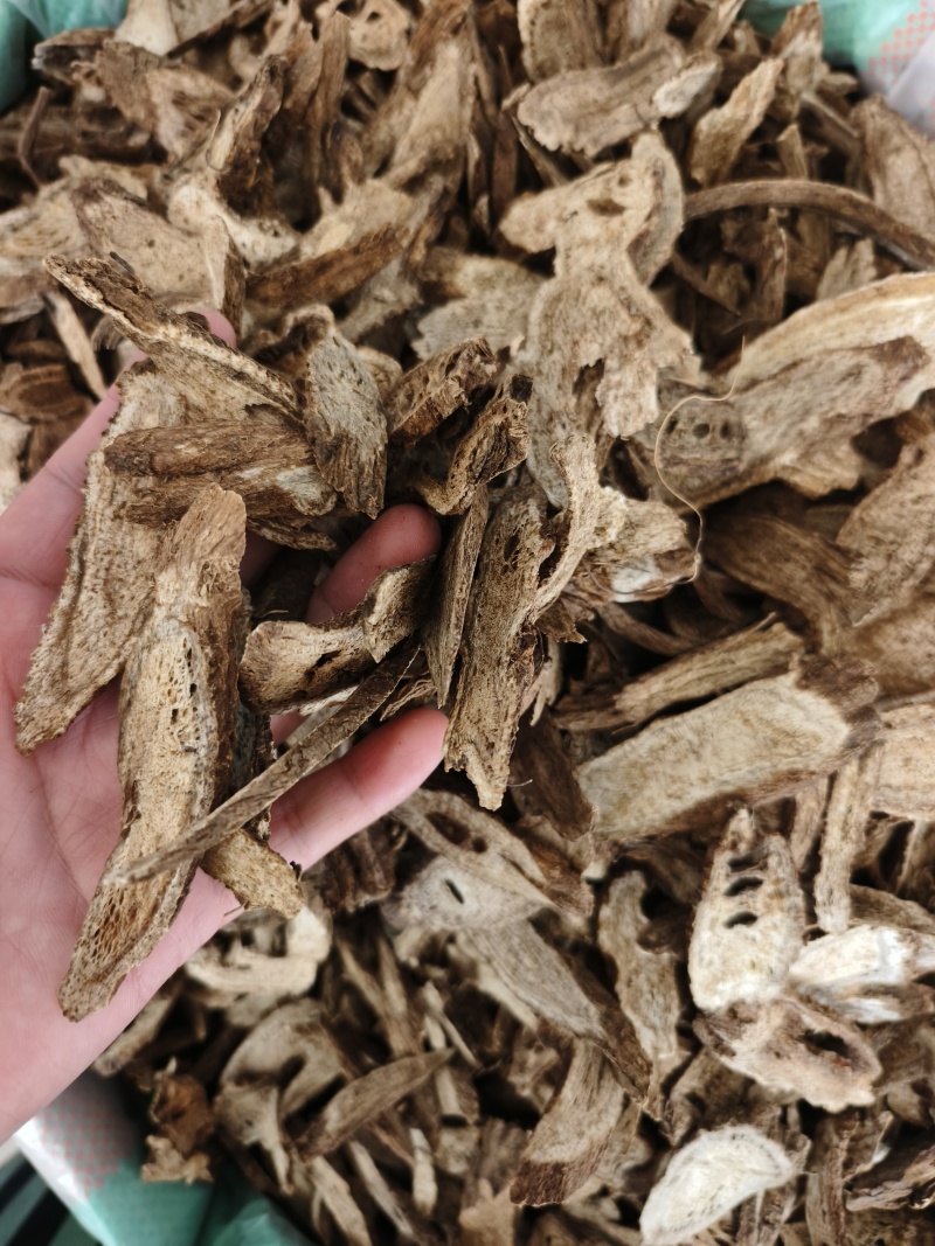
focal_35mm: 23
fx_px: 828
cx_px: 468
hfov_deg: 58.9
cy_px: 623
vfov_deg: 73.9
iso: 741
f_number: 1.75
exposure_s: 1/100
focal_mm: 5.5
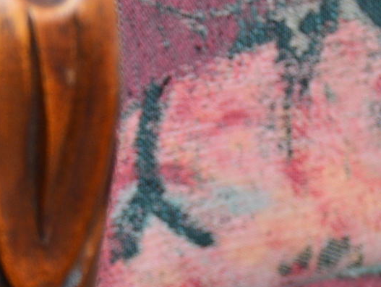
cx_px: 158
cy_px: 576
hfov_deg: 7.5
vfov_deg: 5.5
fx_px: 2897
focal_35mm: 263
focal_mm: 32
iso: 200
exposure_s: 1/200
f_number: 4.5
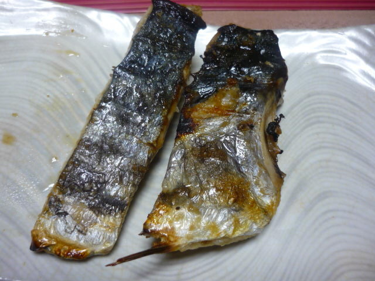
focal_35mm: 33
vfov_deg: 42.9
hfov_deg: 55.4
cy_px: 140
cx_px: 188
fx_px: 357
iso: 125
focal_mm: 5.5
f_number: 2.8
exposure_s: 1/30
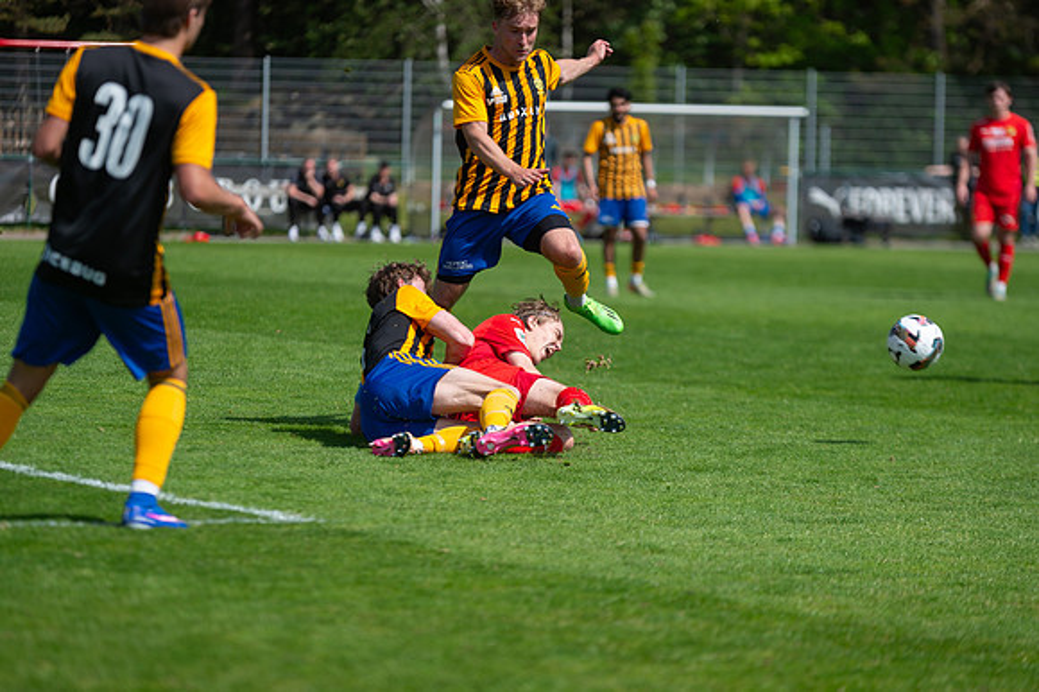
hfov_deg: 12.2
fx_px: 4873
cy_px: 346
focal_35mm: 169
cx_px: 520
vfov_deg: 8.1
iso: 100
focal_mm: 160
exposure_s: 1/2000
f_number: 3.2
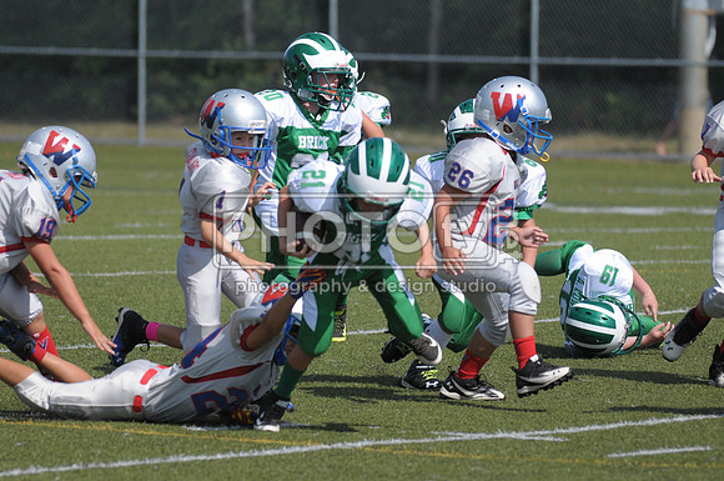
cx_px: 362
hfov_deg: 6.9
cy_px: 240
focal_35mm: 300
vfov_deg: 4.6
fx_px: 6025
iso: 640
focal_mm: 200
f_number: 4
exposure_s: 1/6400
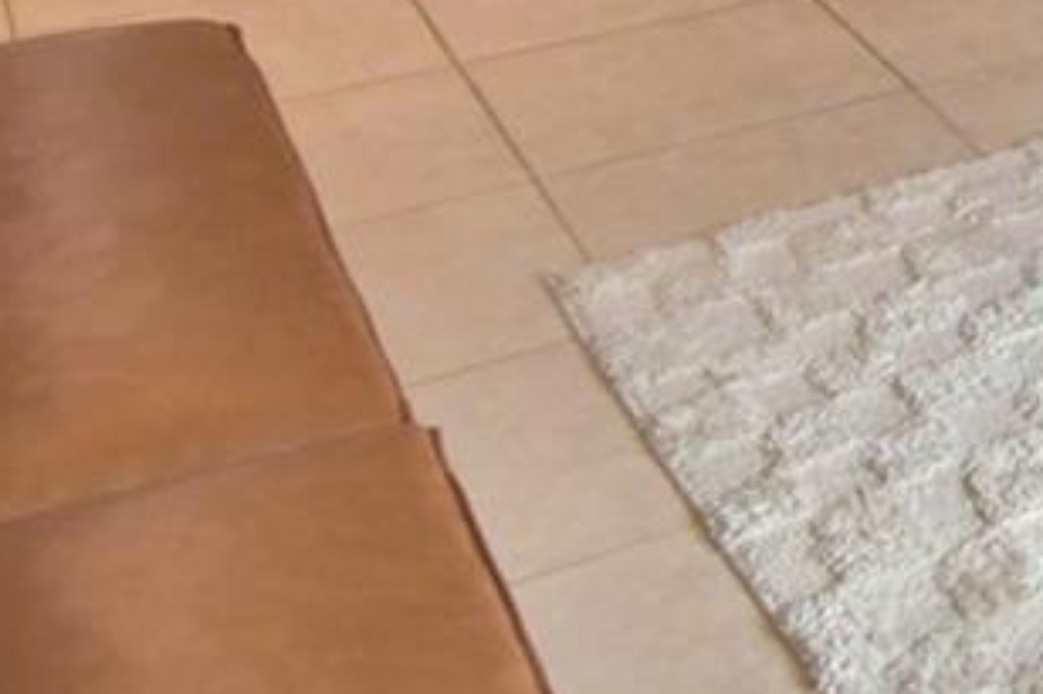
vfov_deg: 14.0
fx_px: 2259
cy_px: -789
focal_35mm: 78
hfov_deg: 17.5
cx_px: 2150
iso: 800
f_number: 4.5
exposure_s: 1/160
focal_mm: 10
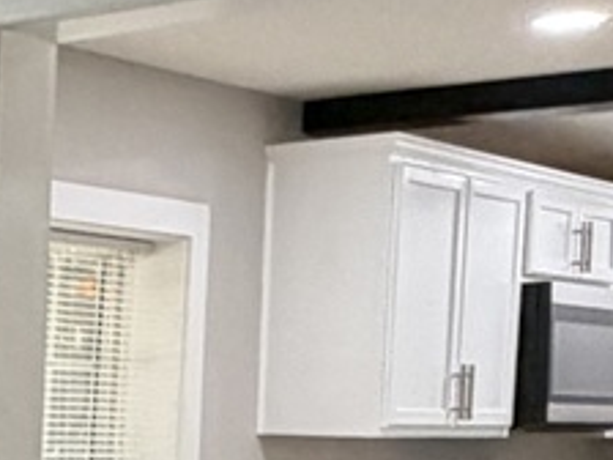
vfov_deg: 13.6
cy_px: 489
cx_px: -718
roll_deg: -0.7
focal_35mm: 107
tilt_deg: -3.0
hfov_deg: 14.3
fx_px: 1895
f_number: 2.2
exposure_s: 1/120
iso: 320
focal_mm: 2.22
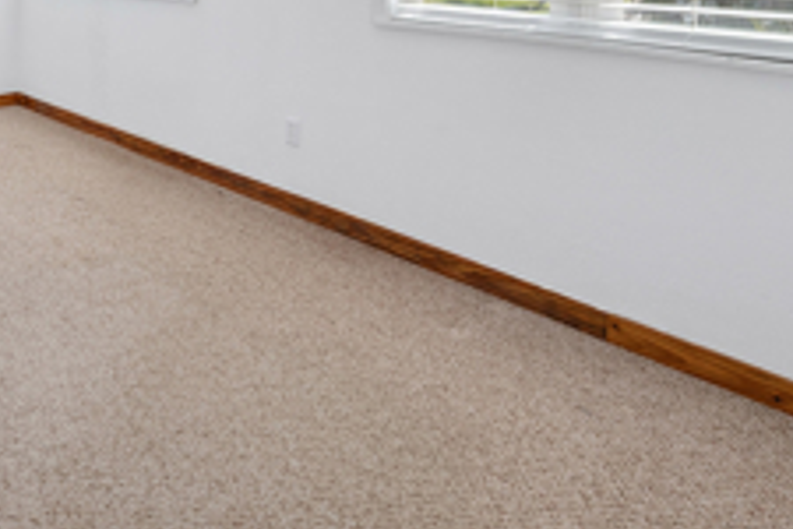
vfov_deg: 44.7
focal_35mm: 28
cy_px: 127
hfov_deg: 59.5
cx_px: 143
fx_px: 617
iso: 320
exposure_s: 1/160
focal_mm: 14
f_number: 8
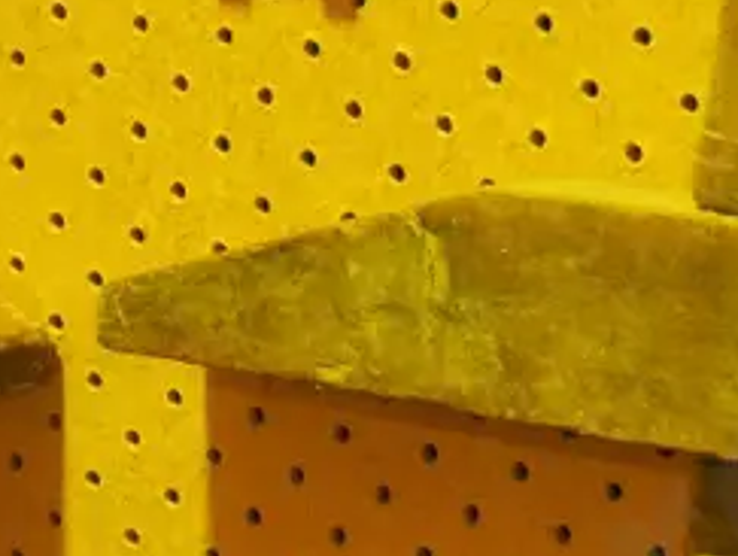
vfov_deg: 9.1
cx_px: 449
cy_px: 749
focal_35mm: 160
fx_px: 3416
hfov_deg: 12.3
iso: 3200
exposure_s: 1/100
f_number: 4.3
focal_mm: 19
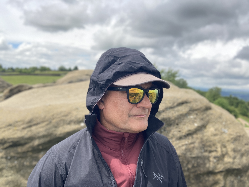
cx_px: 124
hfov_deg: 56.8
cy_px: 94
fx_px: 230
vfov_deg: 44.2
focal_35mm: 32
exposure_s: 1/421
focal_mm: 2.87
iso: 20
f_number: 2.2
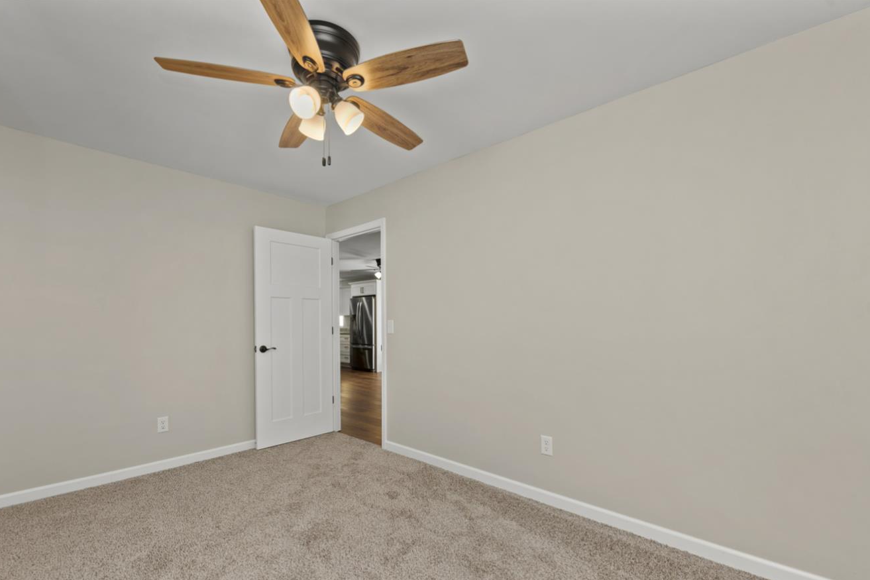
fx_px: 387
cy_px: 330
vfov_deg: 73.4
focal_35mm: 16
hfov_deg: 96.7
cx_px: 415
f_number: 5.6
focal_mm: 14
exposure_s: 1/25
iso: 320
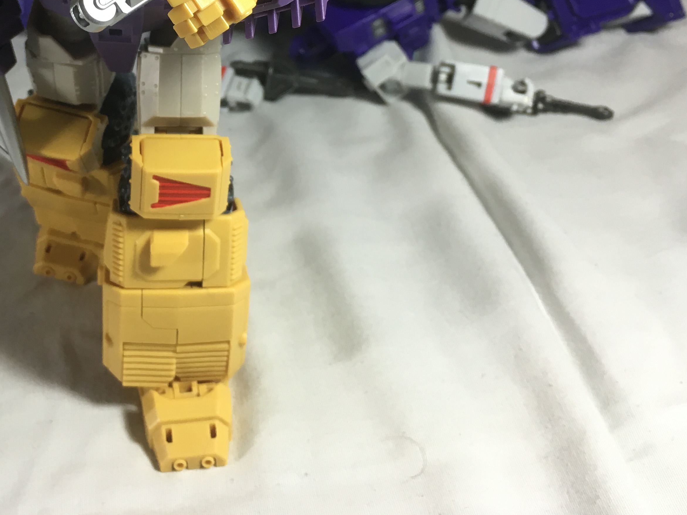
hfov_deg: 37.3
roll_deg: +5.3
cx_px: 174
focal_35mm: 50
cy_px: 74
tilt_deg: -31.5
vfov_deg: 28.2
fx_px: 992
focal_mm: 4.15
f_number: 2.2
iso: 25
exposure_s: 1/40
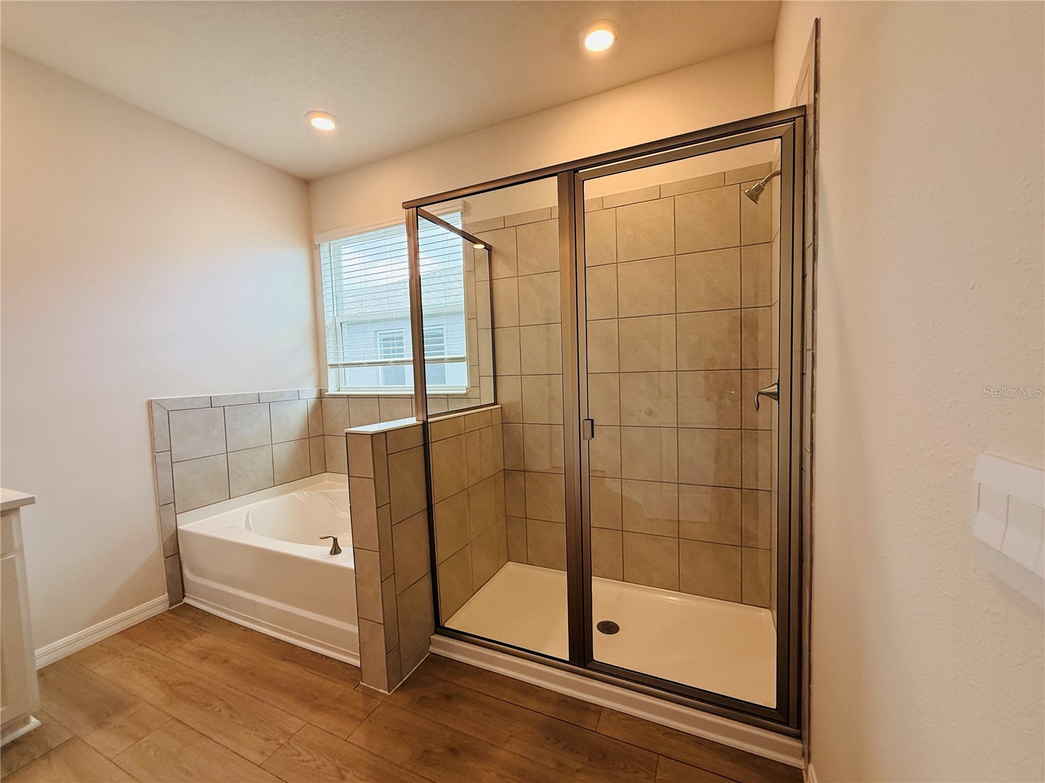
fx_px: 423
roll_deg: +1.6
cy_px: 392
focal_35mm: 14
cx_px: 522
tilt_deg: -2.5
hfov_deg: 102.1
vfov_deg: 85.7
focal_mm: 2.22
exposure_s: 1/120
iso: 125
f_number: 2.2
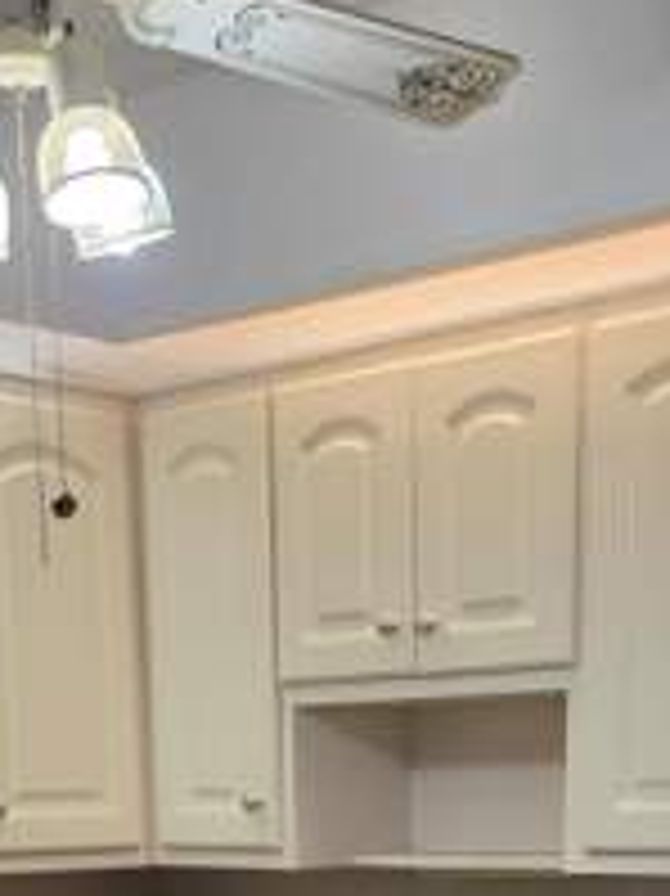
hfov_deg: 19.9
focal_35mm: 74
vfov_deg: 21.9
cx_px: 319
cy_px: 1346
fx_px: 1912
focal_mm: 6.5
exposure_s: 1/120
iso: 50
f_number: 1.4
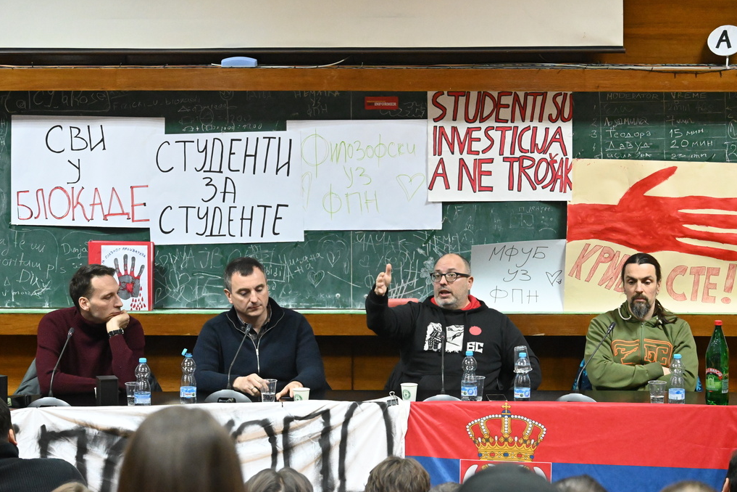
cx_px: 367
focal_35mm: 141
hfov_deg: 14.6
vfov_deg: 9.8
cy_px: 246
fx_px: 2876
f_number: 5
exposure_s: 1/100
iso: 8000
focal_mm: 93
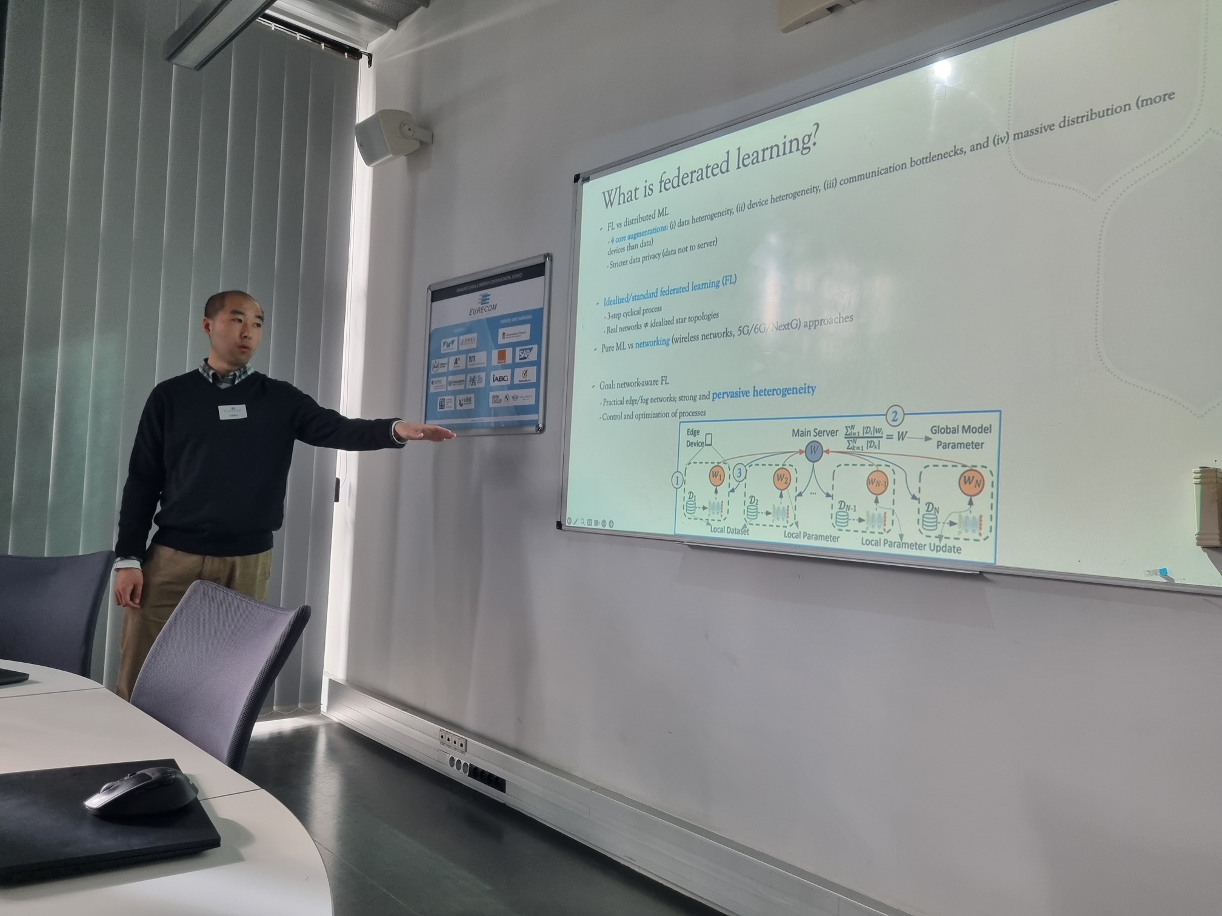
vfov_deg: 53.1
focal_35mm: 26
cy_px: 458
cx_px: 611
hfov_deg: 67.3
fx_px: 918
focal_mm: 5.4
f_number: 1.8
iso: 200
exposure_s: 1/60
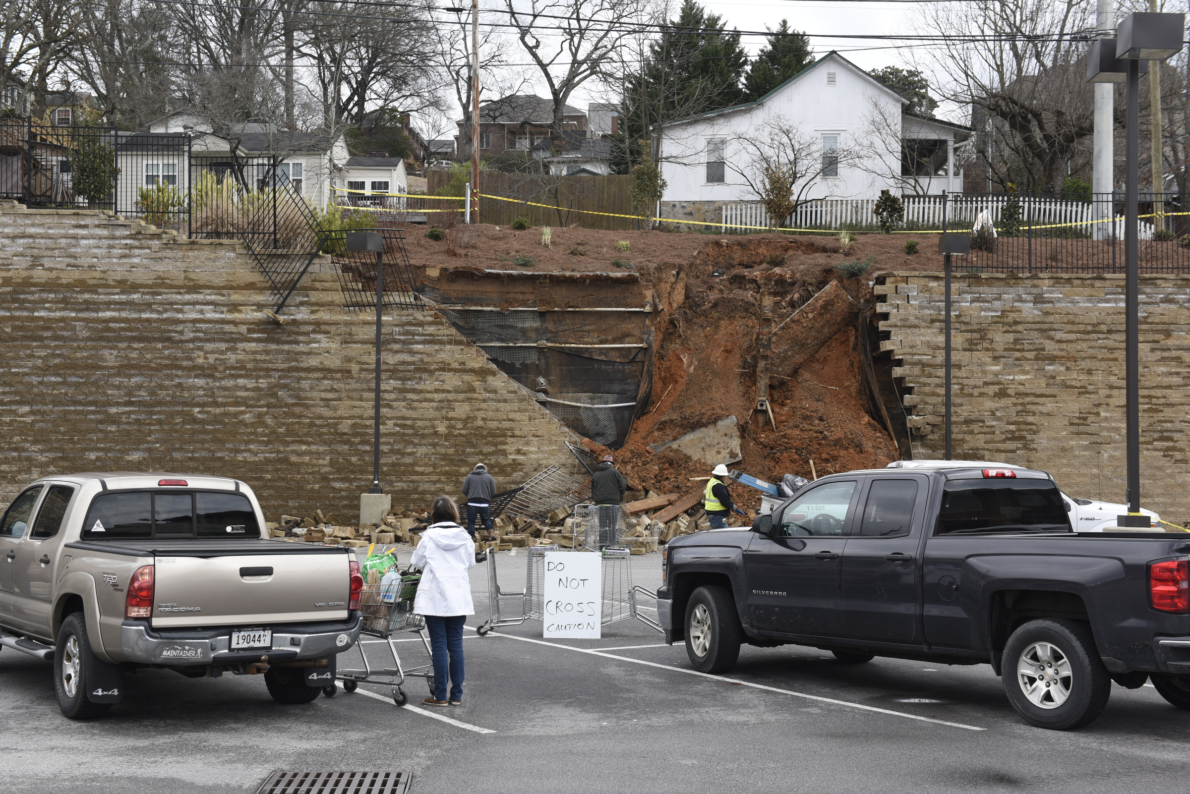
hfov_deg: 39.6
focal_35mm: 50
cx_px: 595
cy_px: 397
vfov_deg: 27.0
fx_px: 1653
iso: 200
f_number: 8
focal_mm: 50
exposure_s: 1/125
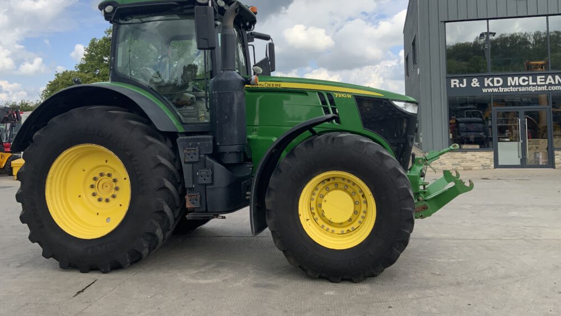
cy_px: 111
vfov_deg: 36.4
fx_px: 476
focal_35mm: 32
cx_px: 279
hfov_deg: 61.0
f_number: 1.8
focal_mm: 3
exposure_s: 1/1311
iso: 16
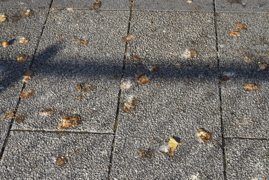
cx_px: 130
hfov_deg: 27.3
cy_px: 75
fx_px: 553
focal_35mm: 74
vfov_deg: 18.4
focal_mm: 60
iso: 100
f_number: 8
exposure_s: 1/160
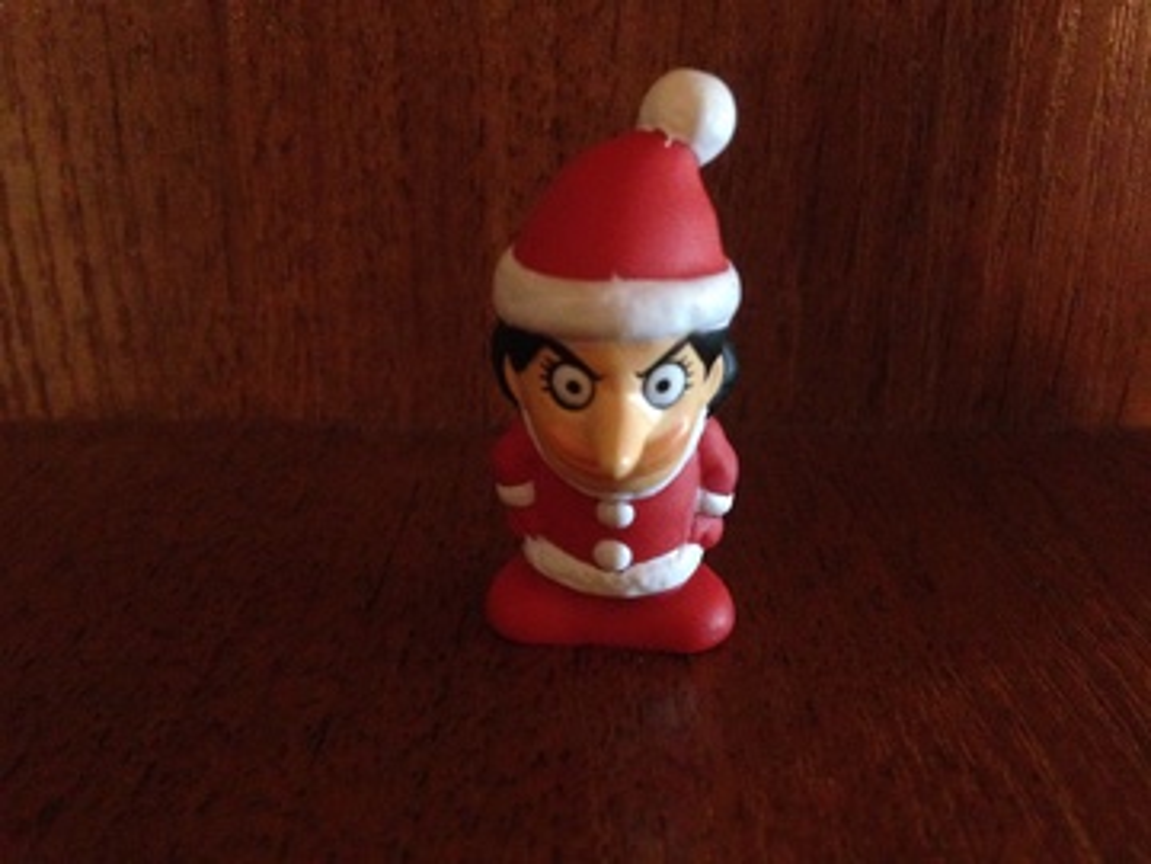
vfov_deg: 42.9
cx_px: 576
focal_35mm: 33
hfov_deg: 55.4
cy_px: 432
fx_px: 1097
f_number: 2.4
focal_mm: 4.12
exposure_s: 1/15
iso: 800
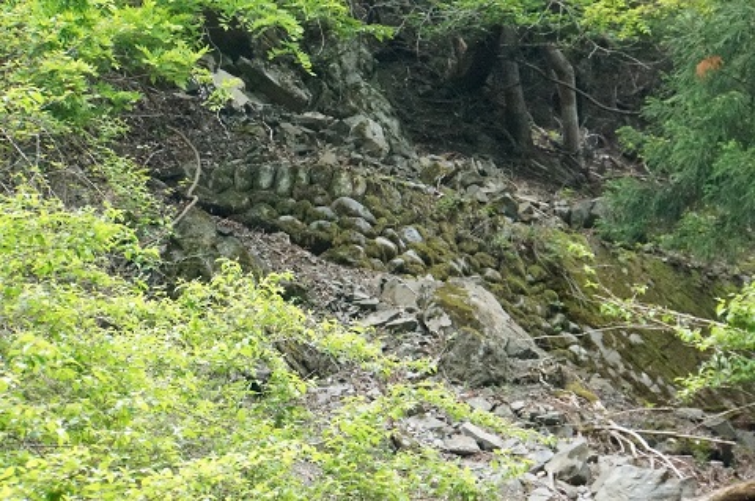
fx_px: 3972
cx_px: 378
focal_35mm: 190
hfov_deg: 10.9
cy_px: 250
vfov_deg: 7.2
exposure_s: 1/1600
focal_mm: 126.5
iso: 12800
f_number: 10
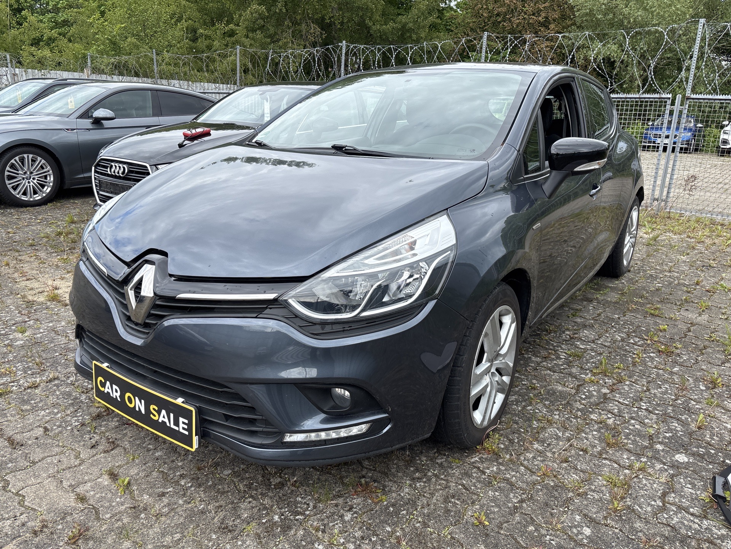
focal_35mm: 26
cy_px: 274
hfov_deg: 67.3
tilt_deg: -16.1
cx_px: 366
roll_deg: -1.2
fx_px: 549
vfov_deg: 53.1
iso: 50
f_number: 1.6
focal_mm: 5.96
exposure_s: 1/1381
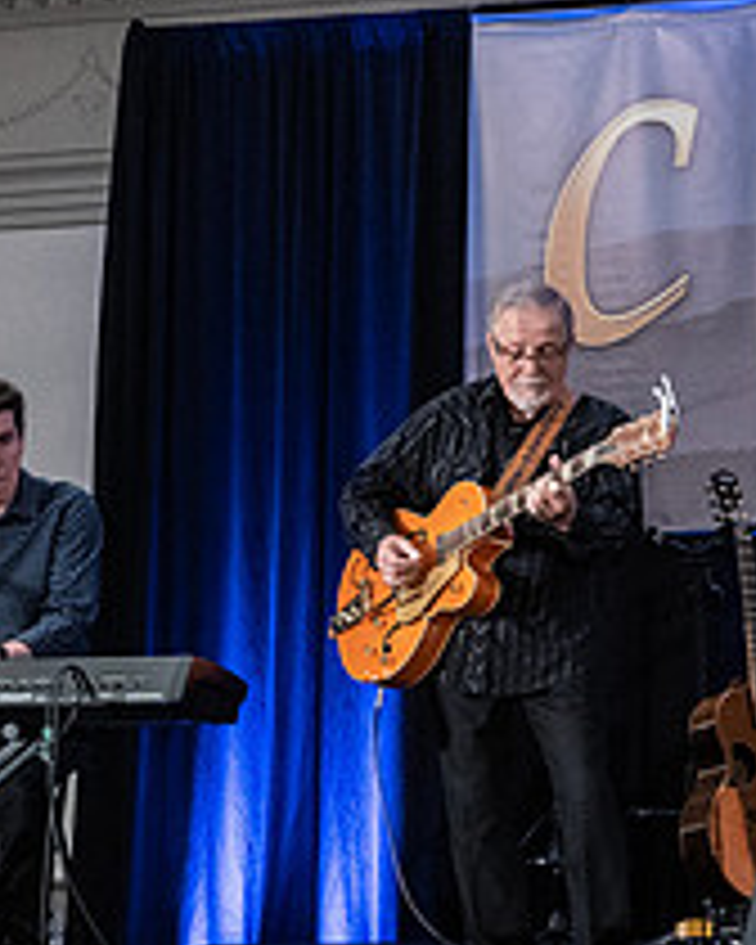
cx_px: 1078
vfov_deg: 22.0
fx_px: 2433
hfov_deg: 16.4
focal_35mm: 87
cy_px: 541
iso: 6400
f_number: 6.3
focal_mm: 30
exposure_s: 1/160
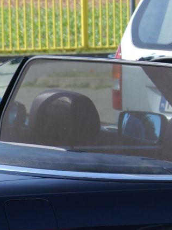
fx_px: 2585
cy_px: 142
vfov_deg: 5.1
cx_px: -274
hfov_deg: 3.7
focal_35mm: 390
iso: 100
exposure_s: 1/200
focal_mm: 60
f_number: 8
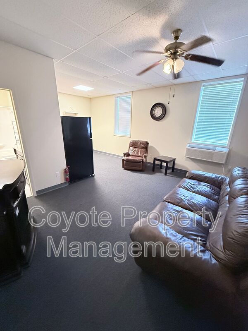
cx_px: 124
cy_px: 166
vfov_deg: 102.1
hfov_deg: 85.7
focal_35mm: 14
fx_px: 134
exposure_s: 1/60
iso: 640
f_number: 2.2
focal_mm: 2.22
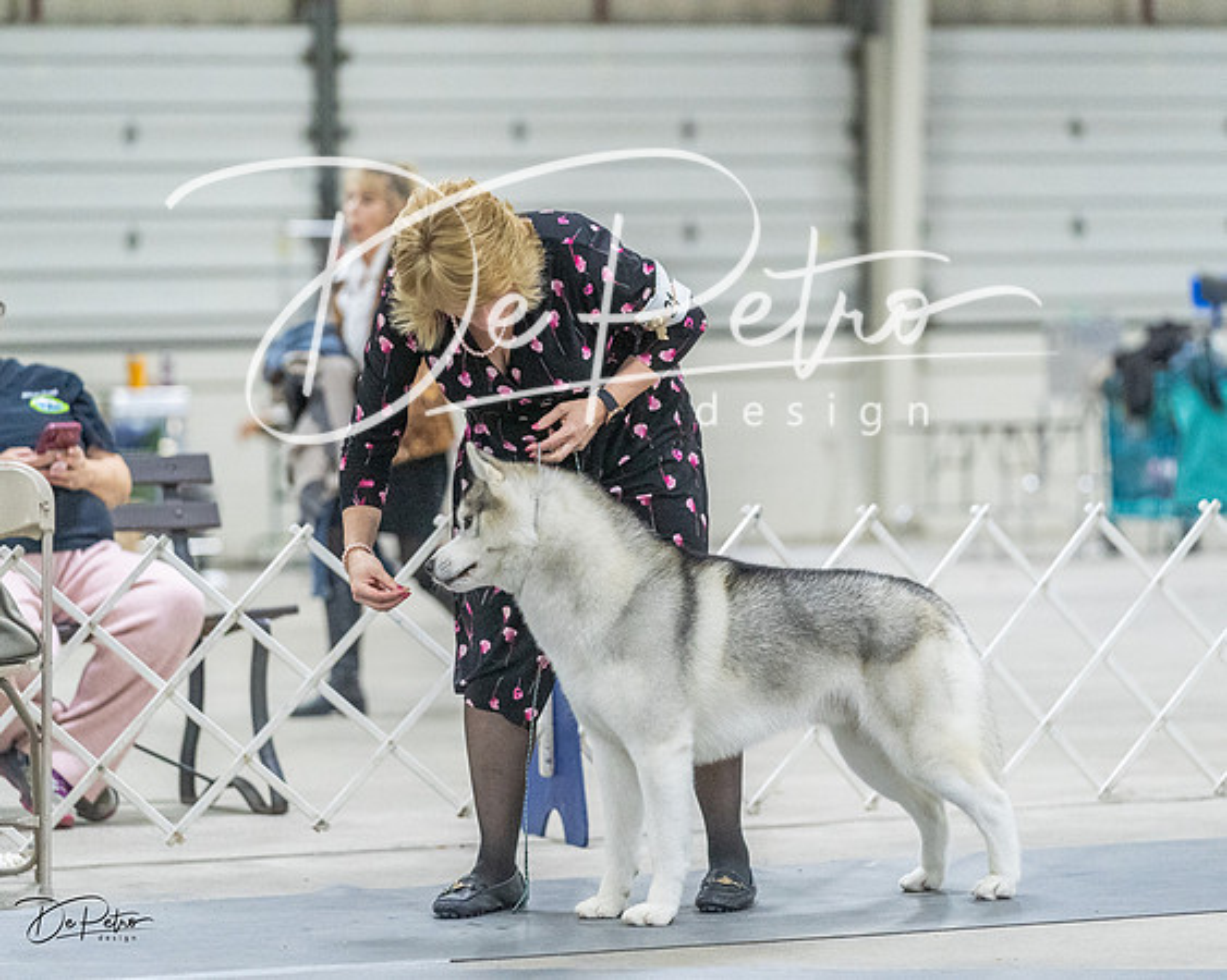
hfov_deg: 12.1
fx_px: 5805
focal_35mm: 160
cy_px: 490
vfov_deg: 9.7
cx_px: 614
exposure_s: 1/320
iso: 6400
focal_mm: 142
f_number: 3.2
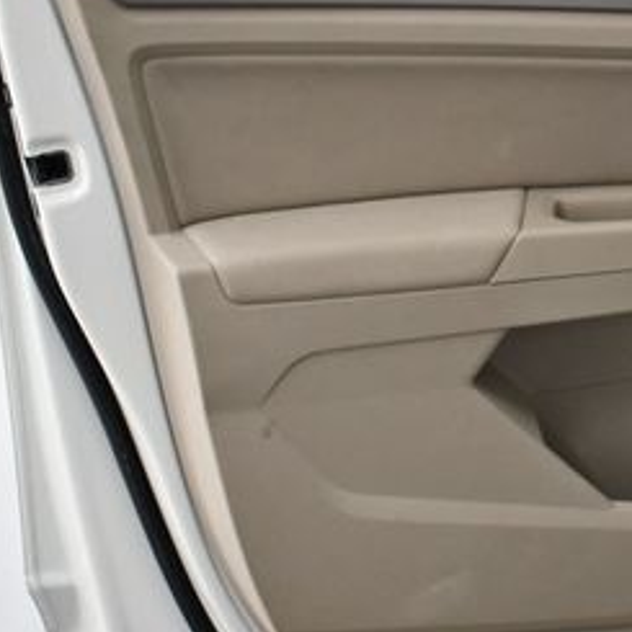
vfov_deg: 21.6
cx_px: 560
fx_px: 1652
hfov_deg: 21.2
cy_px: 281
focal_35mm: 80
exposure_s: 1/125
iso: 800
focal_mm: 18
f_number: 3.5
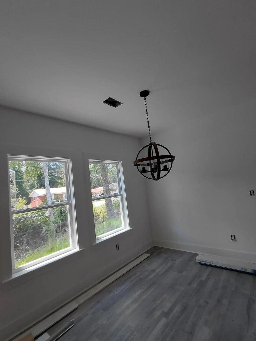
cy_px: 170
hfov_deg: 78.1
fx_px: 158
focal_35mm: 16
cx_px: 128
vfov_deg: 94.5
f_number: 2.2
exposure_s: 1/148
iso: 40
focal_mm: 1.64
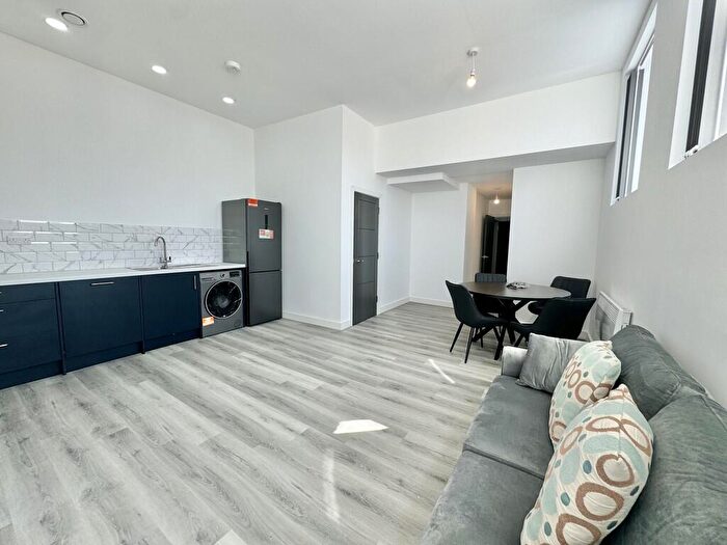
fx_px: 294
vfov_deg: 85.7
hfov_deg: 102.1
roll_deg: -1.3
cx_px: 364
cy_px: 272
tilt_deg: -6.4
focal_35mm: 14
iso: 40
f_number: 2.2
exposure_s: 1/142
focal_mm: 2.22
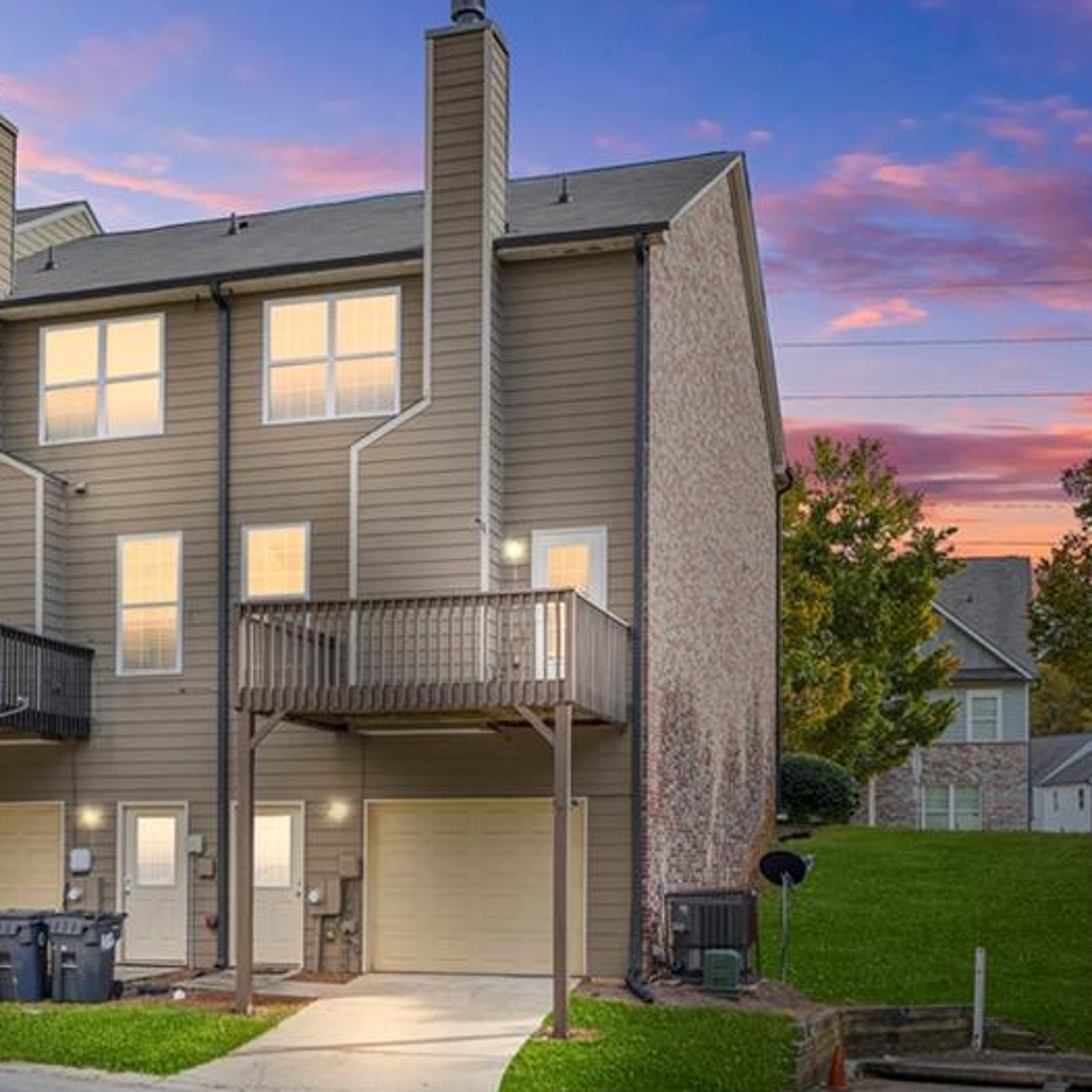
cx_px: 351
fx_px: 1713
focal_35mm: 48
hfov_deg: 35.0
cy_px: 494
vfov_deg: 35.3
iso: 320
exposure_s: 1/400
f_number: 8
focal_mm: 29
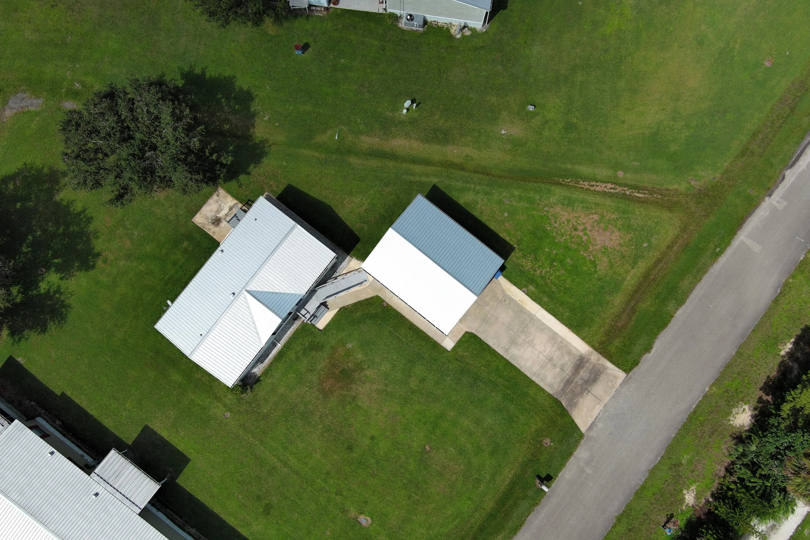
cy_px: 270
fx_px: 652
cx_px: 405
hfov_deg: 63.7
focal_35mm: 29
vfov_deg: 45.0
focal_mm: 10.57
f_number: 2.8
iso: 102
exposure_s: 1/2532
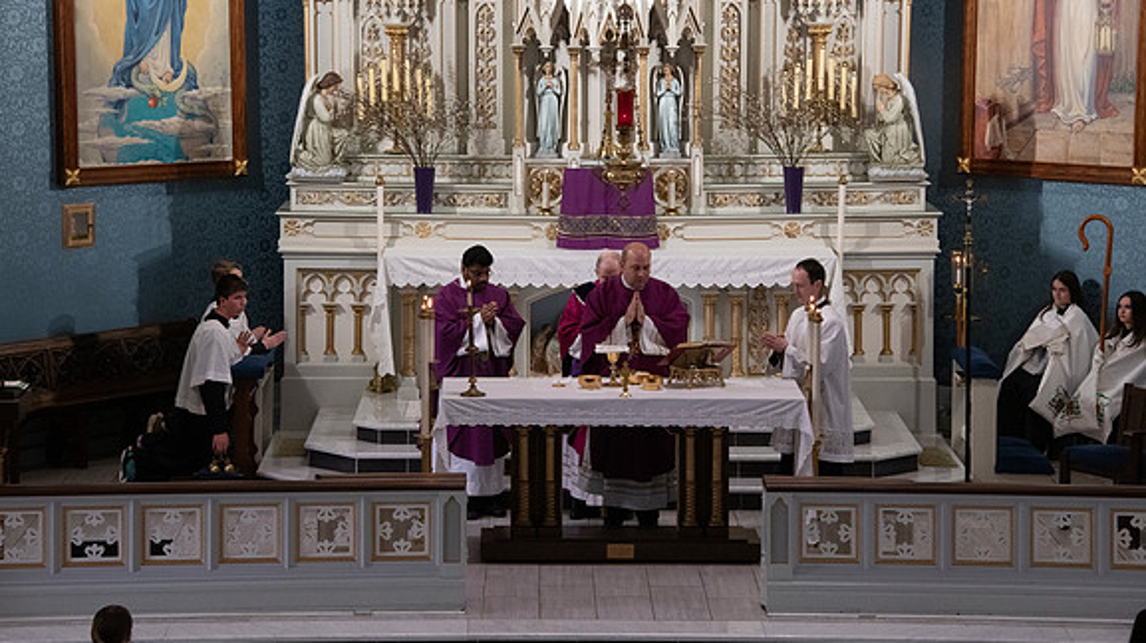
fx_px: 3584
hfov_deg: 18.2
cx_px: 574
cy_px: 283
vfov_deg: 10.3
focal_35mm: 118
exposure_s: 1/100
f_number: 9
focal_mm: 112
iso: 4000
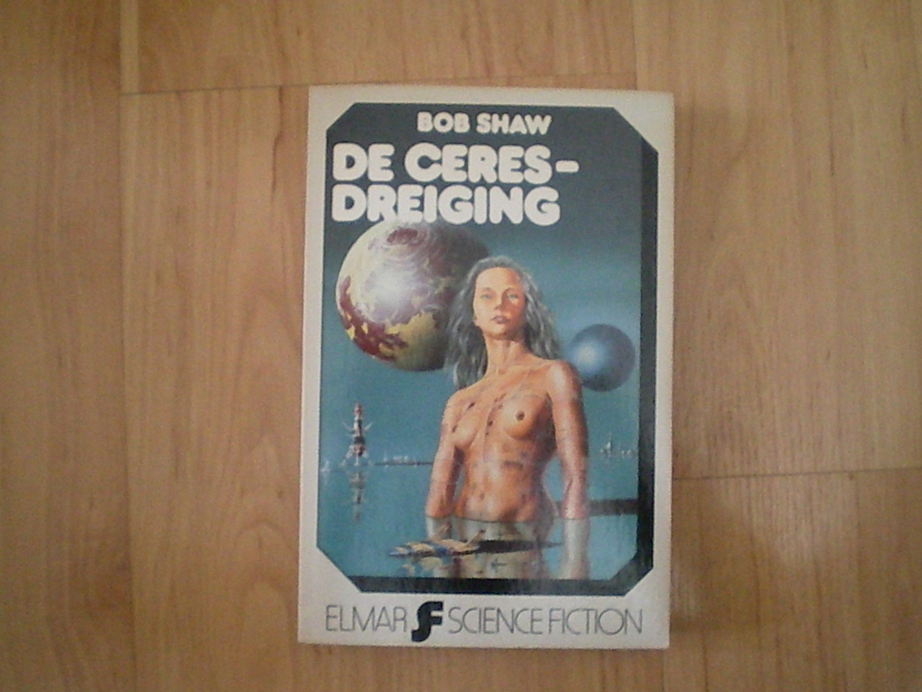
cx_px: 461
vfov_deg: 37.7
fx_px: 1012
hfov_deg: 49.0
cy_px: 346
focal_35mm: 38
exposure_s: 1/100
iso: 882
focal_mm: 6.3
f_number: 3.1
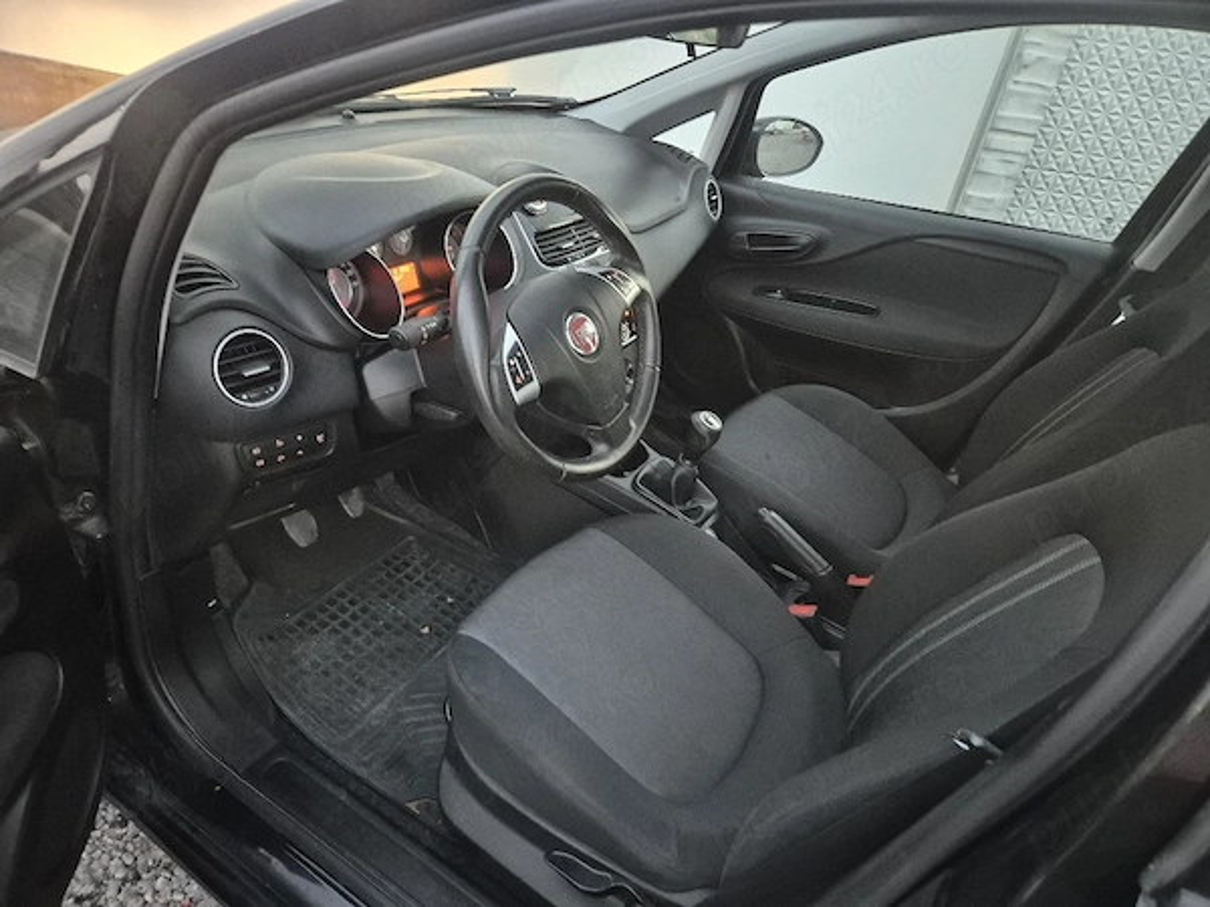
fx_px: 804
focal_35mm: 23
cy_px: 454
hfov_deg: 73.9
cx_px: 605
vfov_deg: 58.9
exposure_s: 1/17
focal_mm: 5.4
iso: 2000
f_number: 1.8
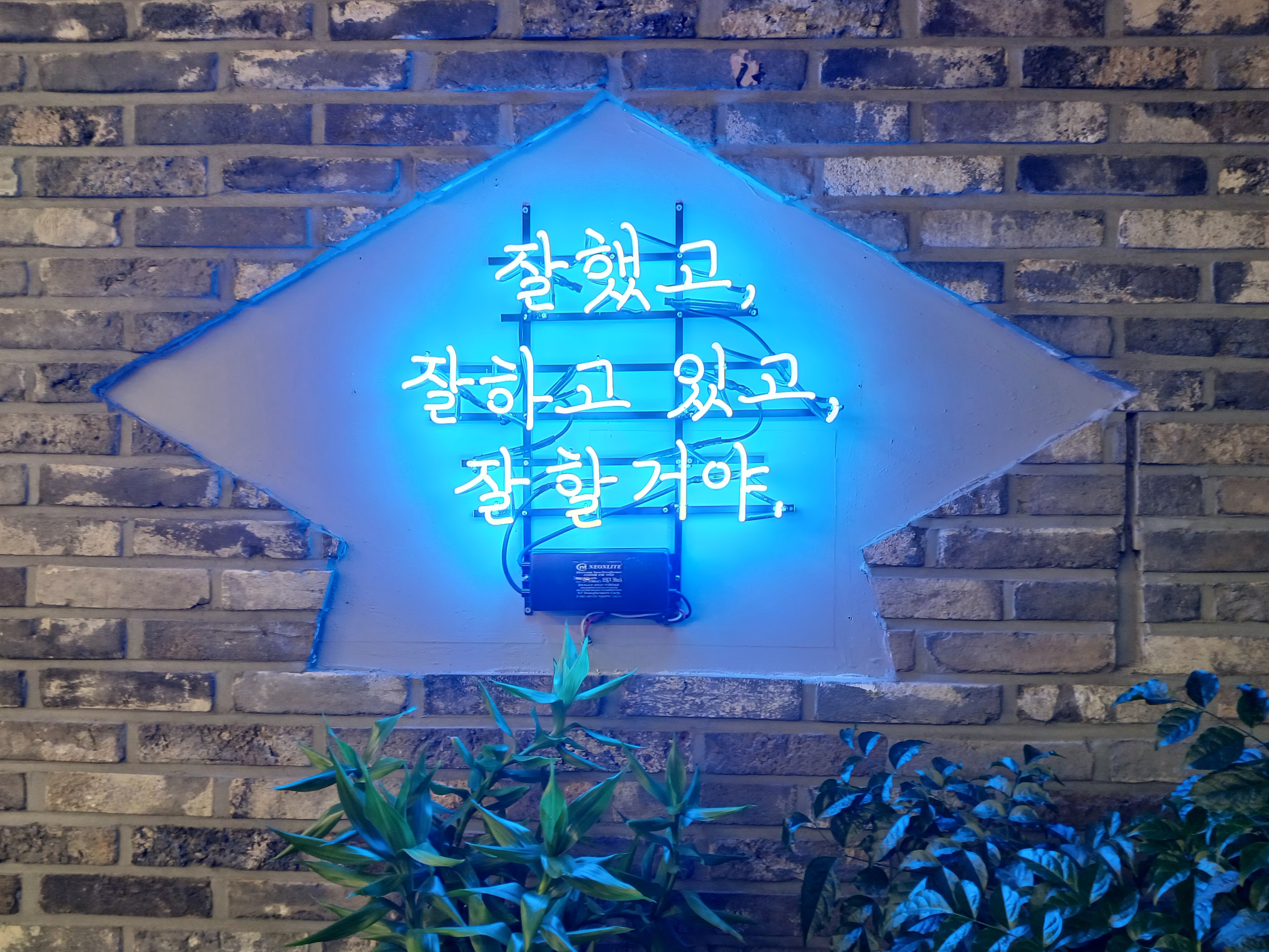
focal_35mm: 26
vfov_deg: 53.0
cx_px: 633
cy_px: 513
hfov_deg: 67.3
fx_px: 953
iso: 200
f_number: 1.8
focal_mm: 5.06
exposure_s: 1/30
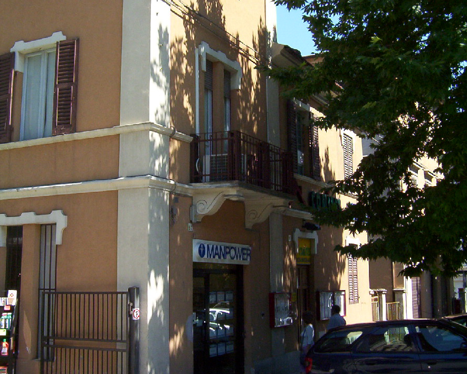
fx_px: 650
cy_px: 147
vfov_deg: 32.0
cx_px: 233
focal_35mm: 47
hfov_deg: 39.5
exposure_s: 1/350
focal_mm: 5.54
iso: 100
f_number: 5.24
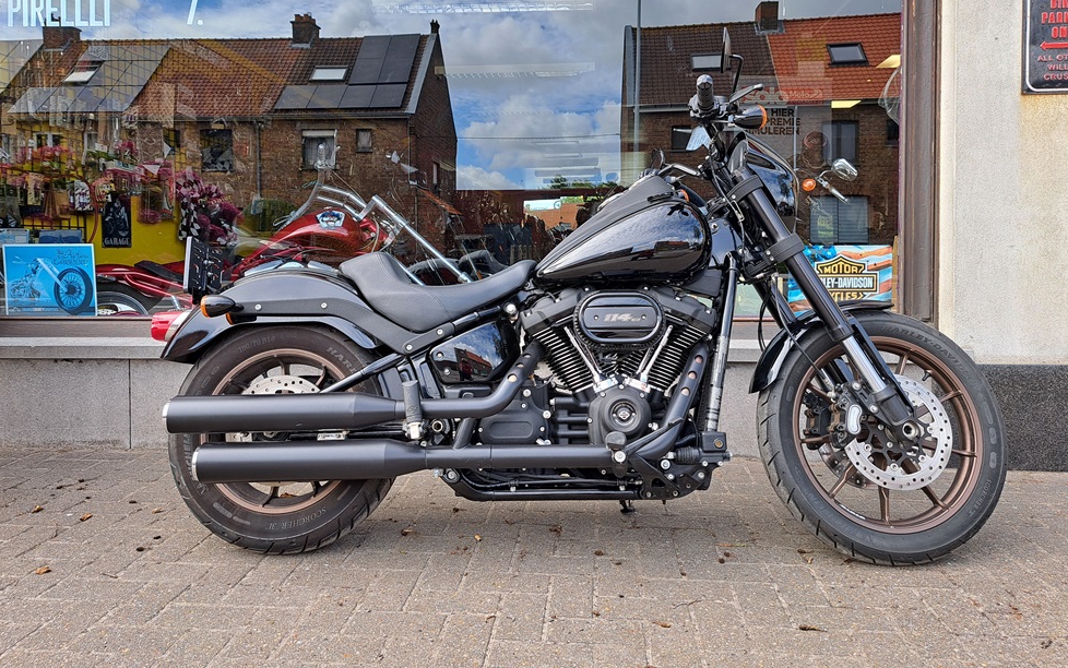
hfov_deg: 70.4
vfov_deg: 47.3
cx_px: 523
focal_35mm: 26
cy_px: 265
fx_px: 757
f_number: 1.8
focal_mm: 5.23
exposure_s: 1/202
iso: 50
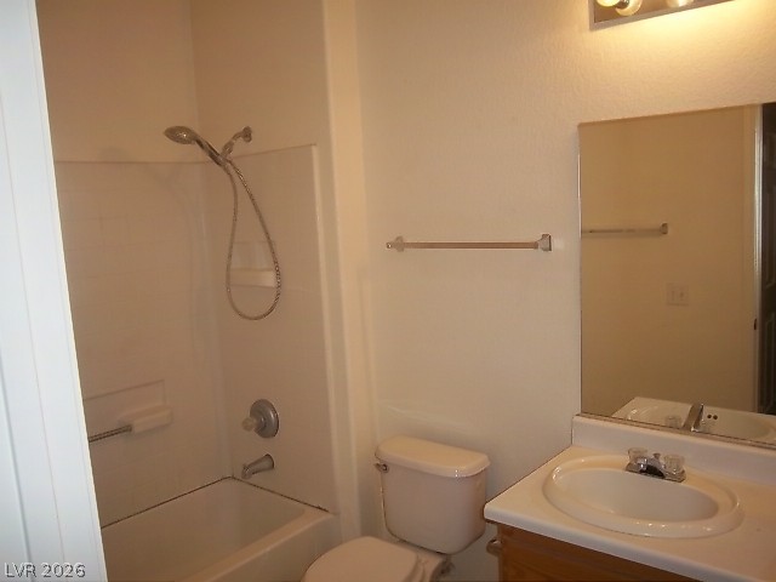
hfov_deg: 63.4
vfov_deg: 49.7
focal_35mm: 28
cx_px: 388
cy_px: 291
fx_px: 628
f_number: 3.5
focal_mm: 5.1
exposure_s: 1/30
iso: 64
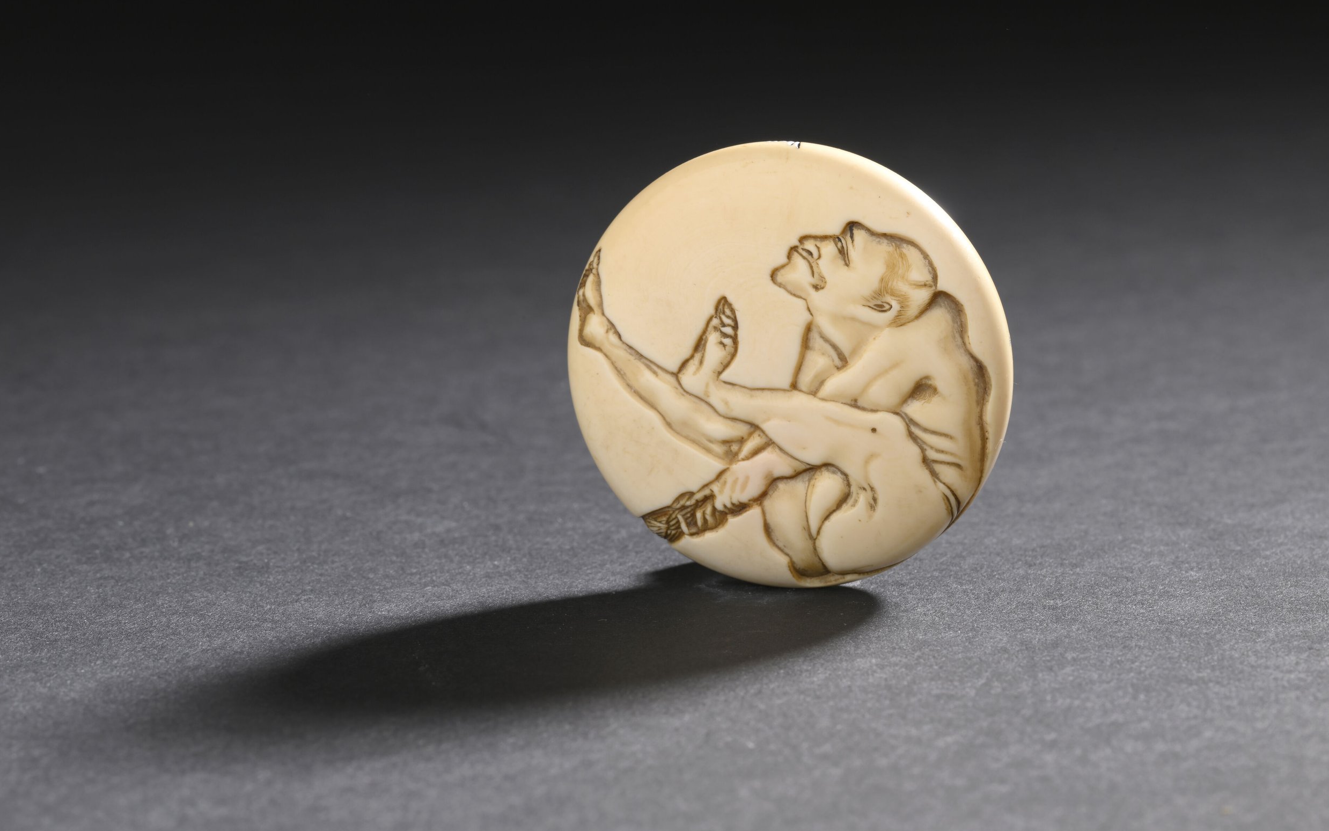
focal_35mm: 108
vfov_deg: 12.1
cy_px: 426
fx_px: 3912
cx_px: 667
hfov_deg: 19.3
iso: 100
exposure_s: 1/80
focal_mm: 105
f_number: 22
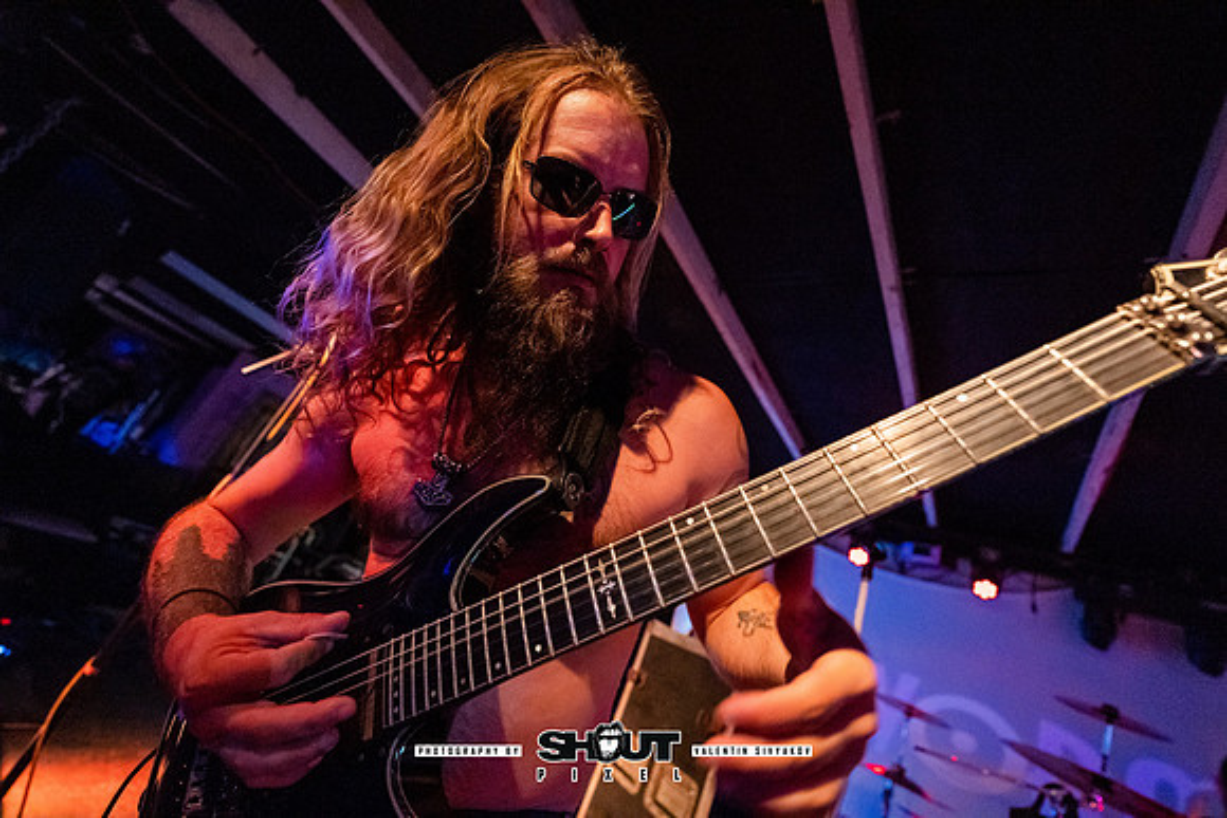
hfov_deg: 104.2
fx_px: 477
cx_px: 614
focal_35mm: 14
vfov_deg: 81.2
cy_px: 409
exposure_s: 1/250
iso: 3200
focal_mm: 14
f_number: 2.8
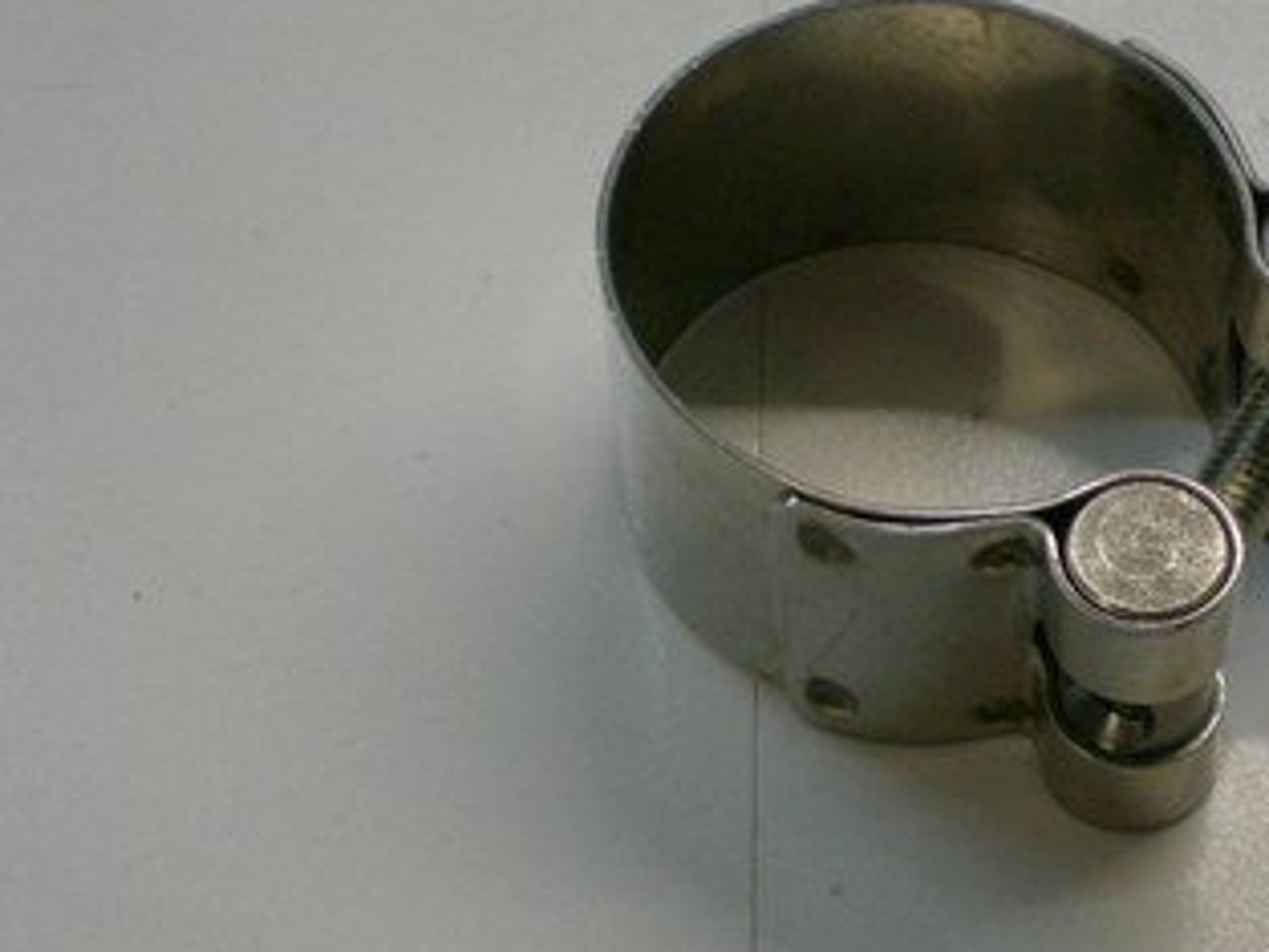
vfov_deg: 16.4
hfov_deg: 21.5
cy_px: 604
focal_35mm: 90
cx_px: 973
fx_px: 3301
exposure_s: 1/49.6
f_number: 3.5
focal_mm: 7.4
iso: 200
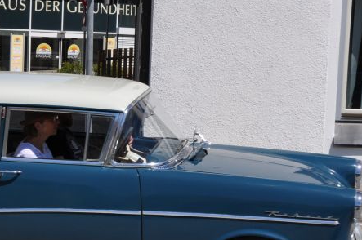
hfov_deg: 13.1
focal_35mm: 156
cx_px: 34
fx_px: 1568
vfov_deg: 8.7
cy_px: 195
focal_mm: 45
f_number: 10
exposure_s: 1/400
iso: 200
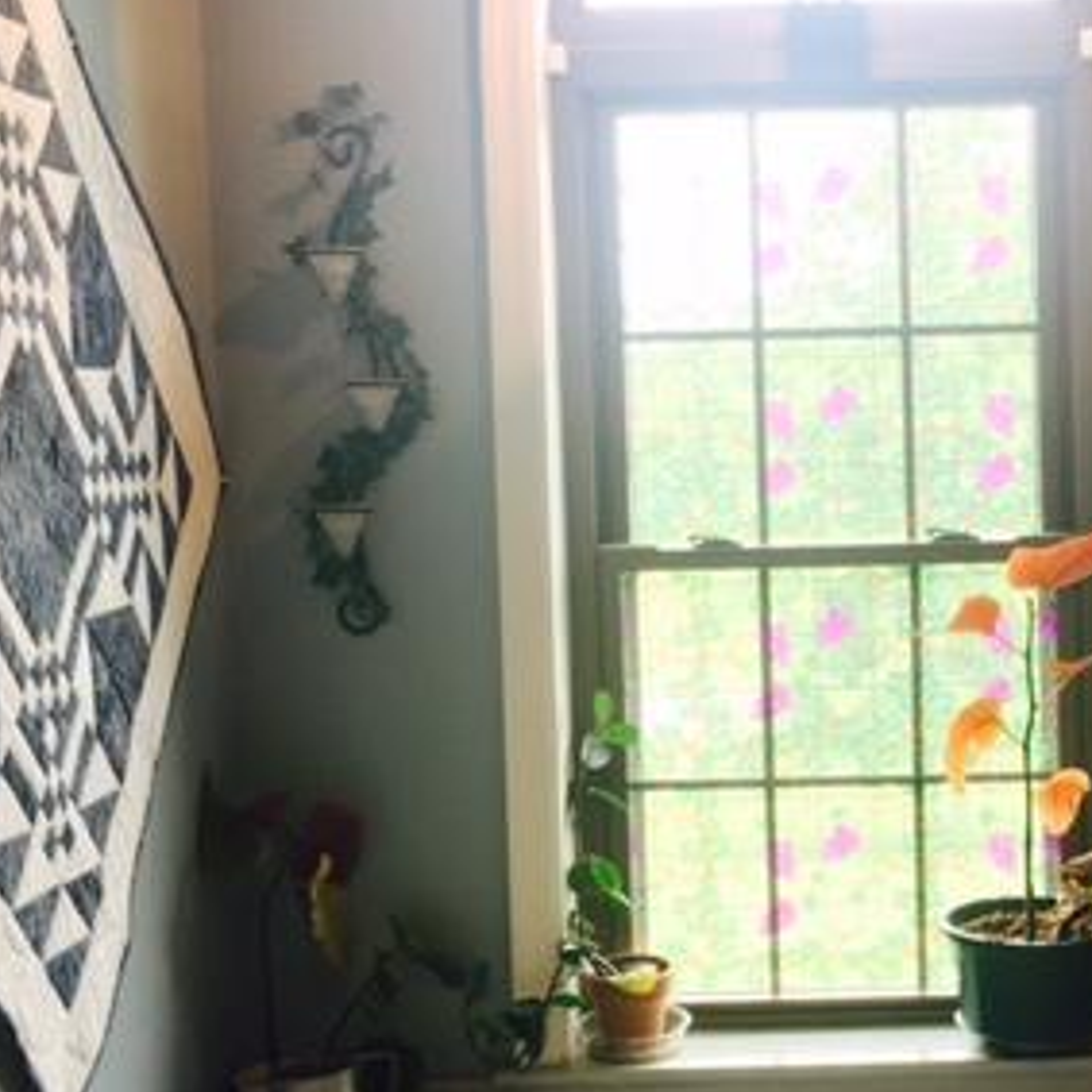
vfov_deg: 29.5
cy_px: 575
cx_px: 841
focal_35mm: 58
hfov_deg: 29.0
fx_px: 2070
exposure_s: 1/30
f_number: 2.2
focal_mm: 4.15
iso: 32
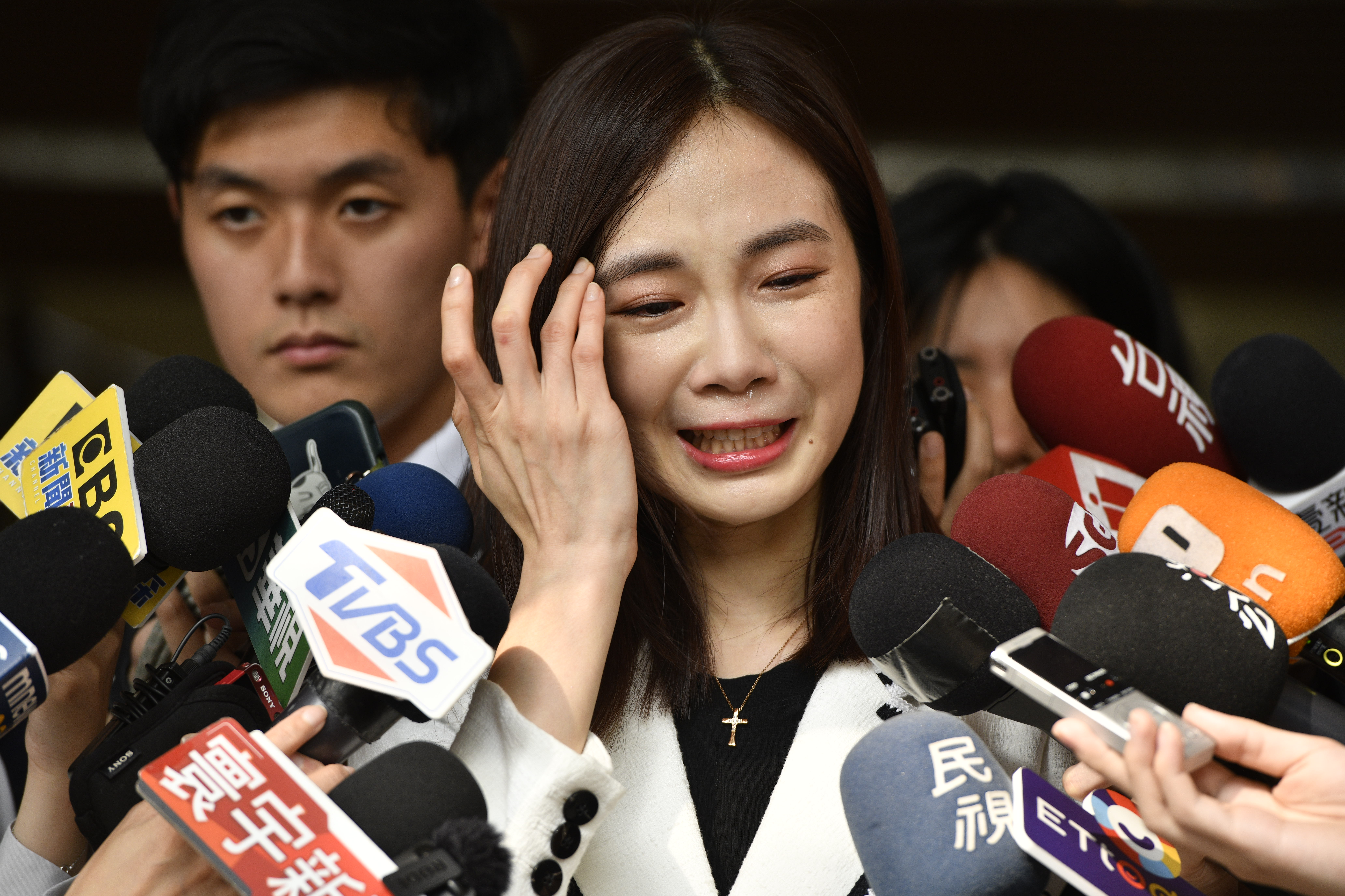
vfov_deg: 6.9
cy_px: 448
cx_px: 672
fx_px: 7472
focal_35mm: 200
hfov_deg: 10.3
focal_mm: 200
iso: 400
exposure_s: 1/350
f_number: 5.6
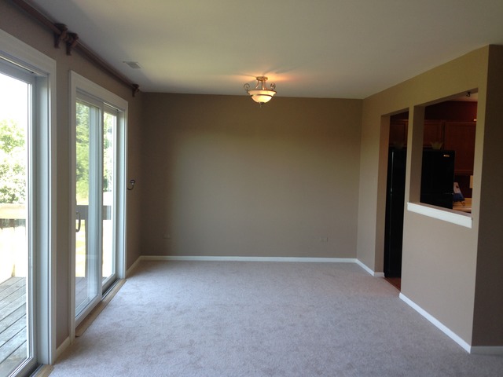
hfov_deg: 55.4
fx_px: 480
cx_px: 252
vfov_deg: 42.9
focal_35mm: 33
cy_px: 188
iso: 50
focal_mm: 4.12
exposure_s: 1/40
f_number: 2.4
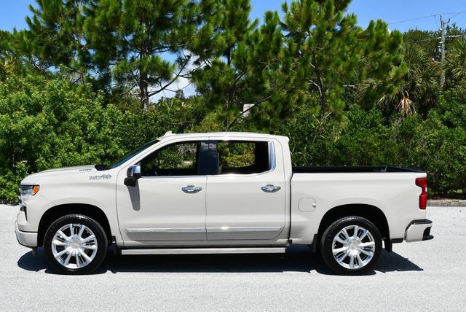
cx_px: 233
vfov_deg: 26.0
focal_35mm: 52
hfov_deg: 38.2
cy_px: 156
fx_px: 674
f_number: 8
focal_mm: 26
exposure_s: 1/250
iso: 100
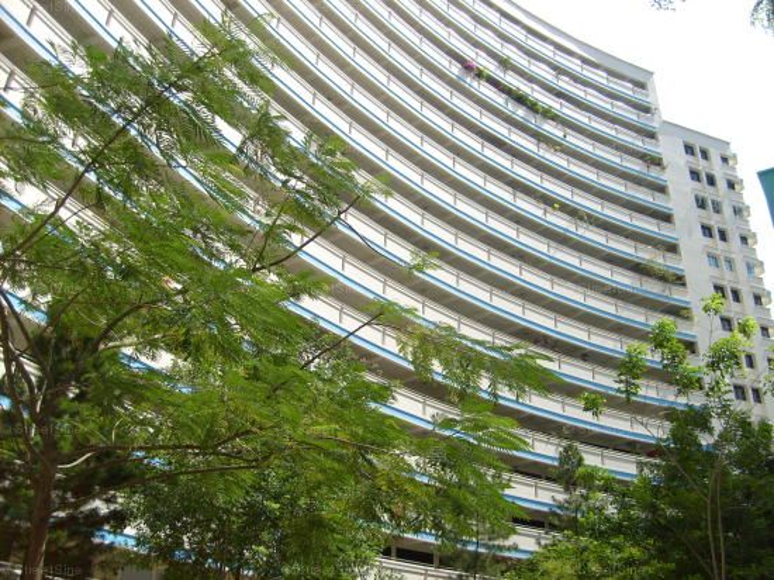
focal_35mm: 35
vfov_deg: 40.7
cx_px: 387
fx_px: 782
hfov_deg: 52.6
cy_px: 290
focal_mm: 5.8
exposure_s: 1/250
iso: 80
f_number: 7.1
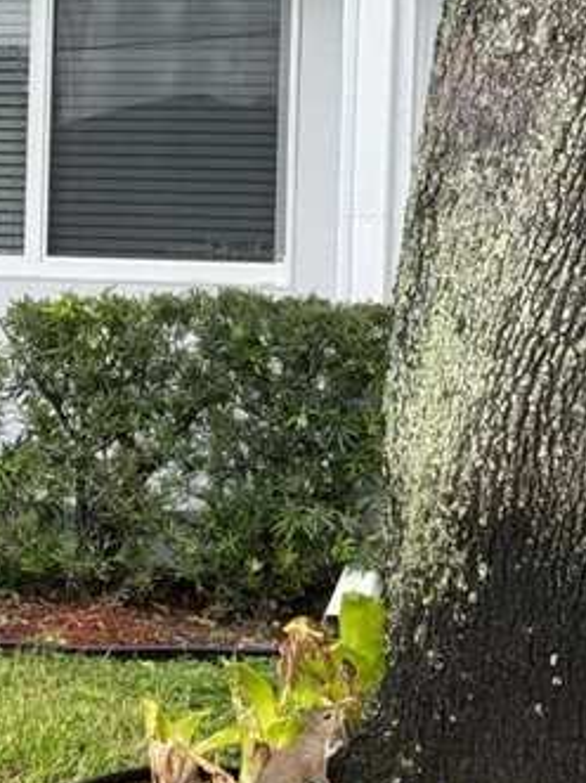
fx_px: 2620
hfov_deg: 12.4
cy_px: 199
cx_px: -130
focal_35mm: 116
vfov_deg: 16.9
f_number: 1.78
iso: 64
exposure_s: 1/409
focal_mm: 6.76
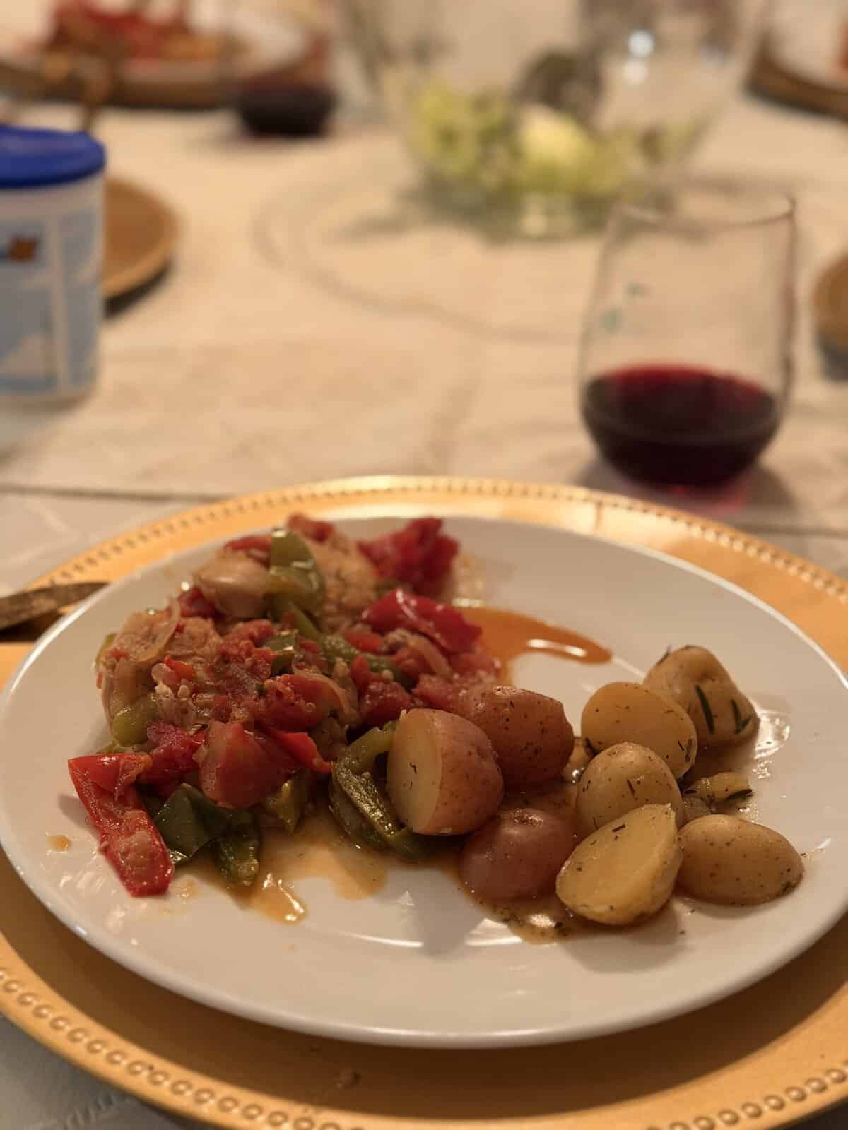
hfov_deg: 30.3
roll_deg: -2.2
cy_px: 565
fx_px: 1568
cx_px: 424
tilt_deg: -29.5
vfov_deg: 39.7
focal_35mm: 48
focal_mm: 6.76
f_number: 1.78
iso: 250
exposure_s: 1/40
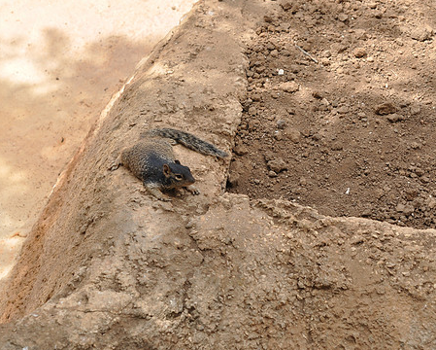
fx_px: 1640
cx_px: 167
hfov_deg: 15.1
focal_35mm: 127
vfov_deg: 12.2
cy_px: 185
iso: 200
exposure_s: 1/500
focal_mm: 70
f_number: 5.6
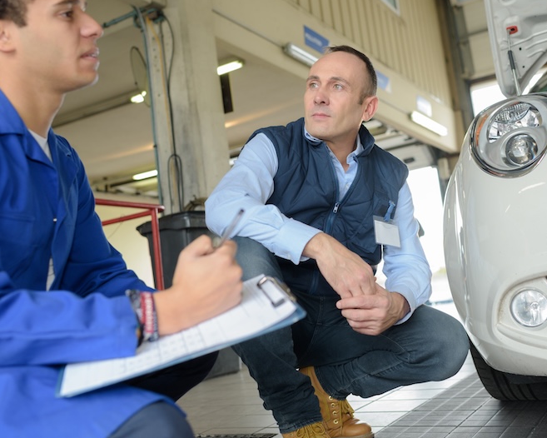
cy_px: 220
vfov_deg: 37.4
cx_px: 280
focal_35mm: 40
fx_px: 648
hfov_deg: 45.8
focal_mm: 35
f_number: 3.5
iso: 500
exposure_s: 1/125
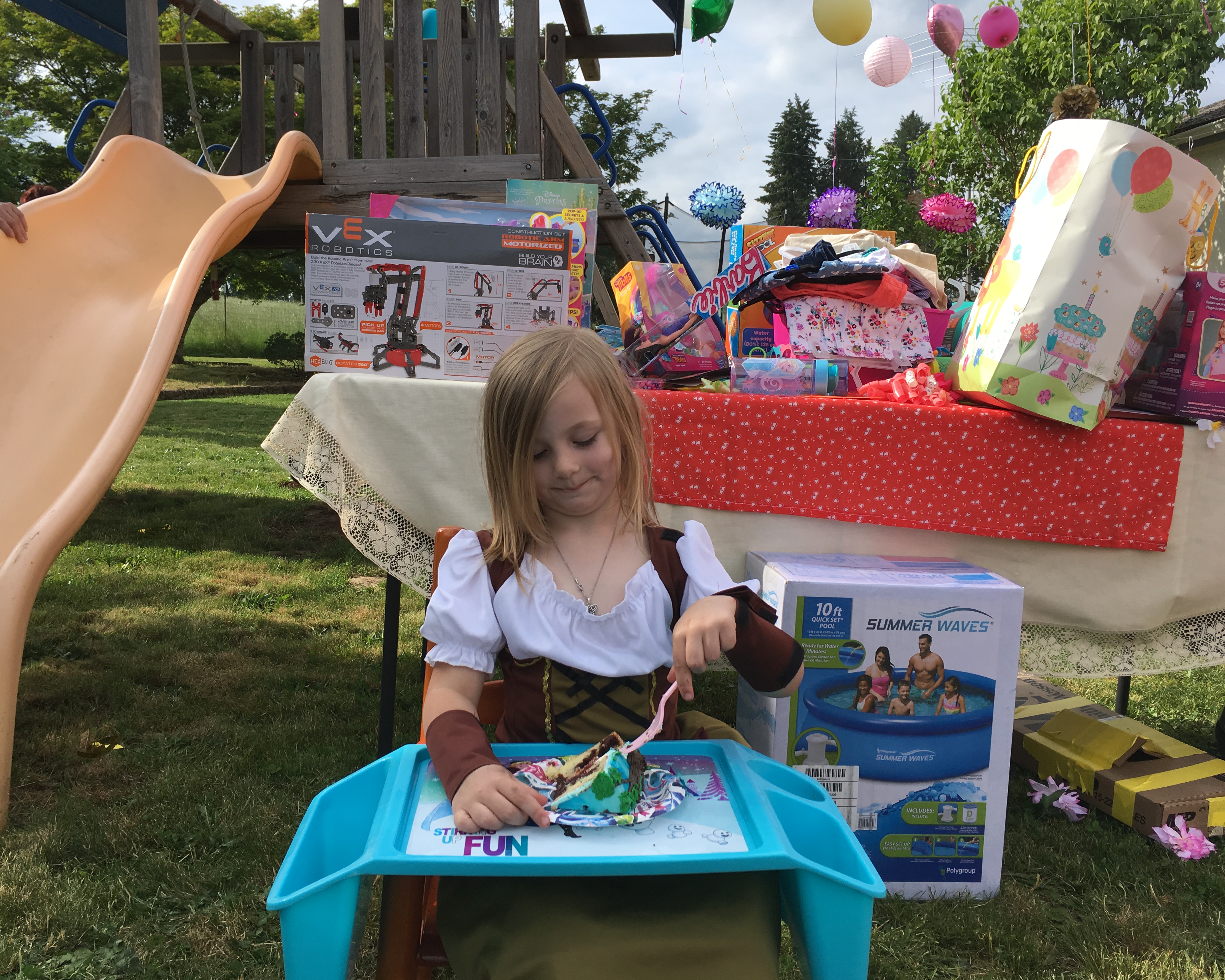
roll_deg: +1.2
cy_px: 485
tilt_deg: -7.4
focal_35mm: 31
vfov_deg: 47.1
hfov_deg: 57.2
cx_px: 586
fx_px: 1124
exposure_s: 1/836
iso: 25
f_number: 2.2
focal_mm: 4.15
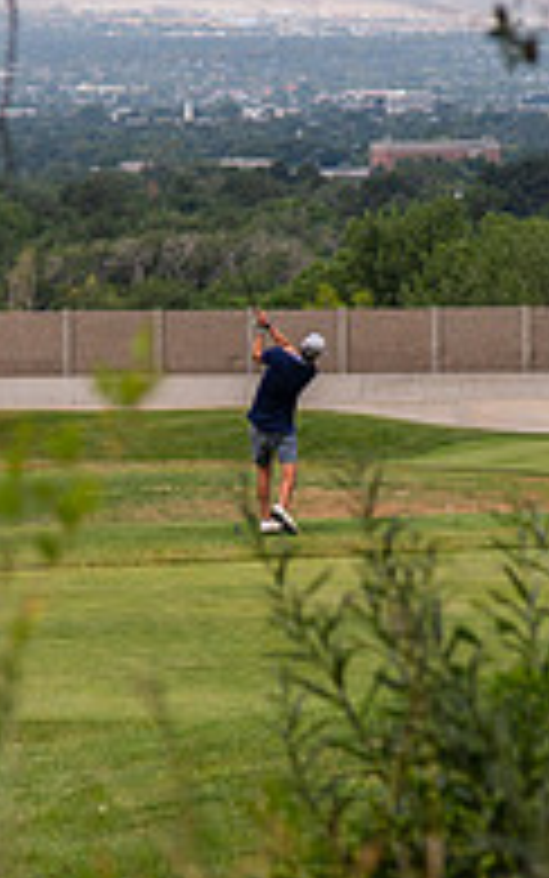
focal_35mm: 319
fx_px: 7631
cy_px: 508
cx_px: 174
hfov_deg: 4.1
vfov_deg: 6.6
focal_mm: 98
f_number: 4
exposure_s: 1/3200
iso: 200
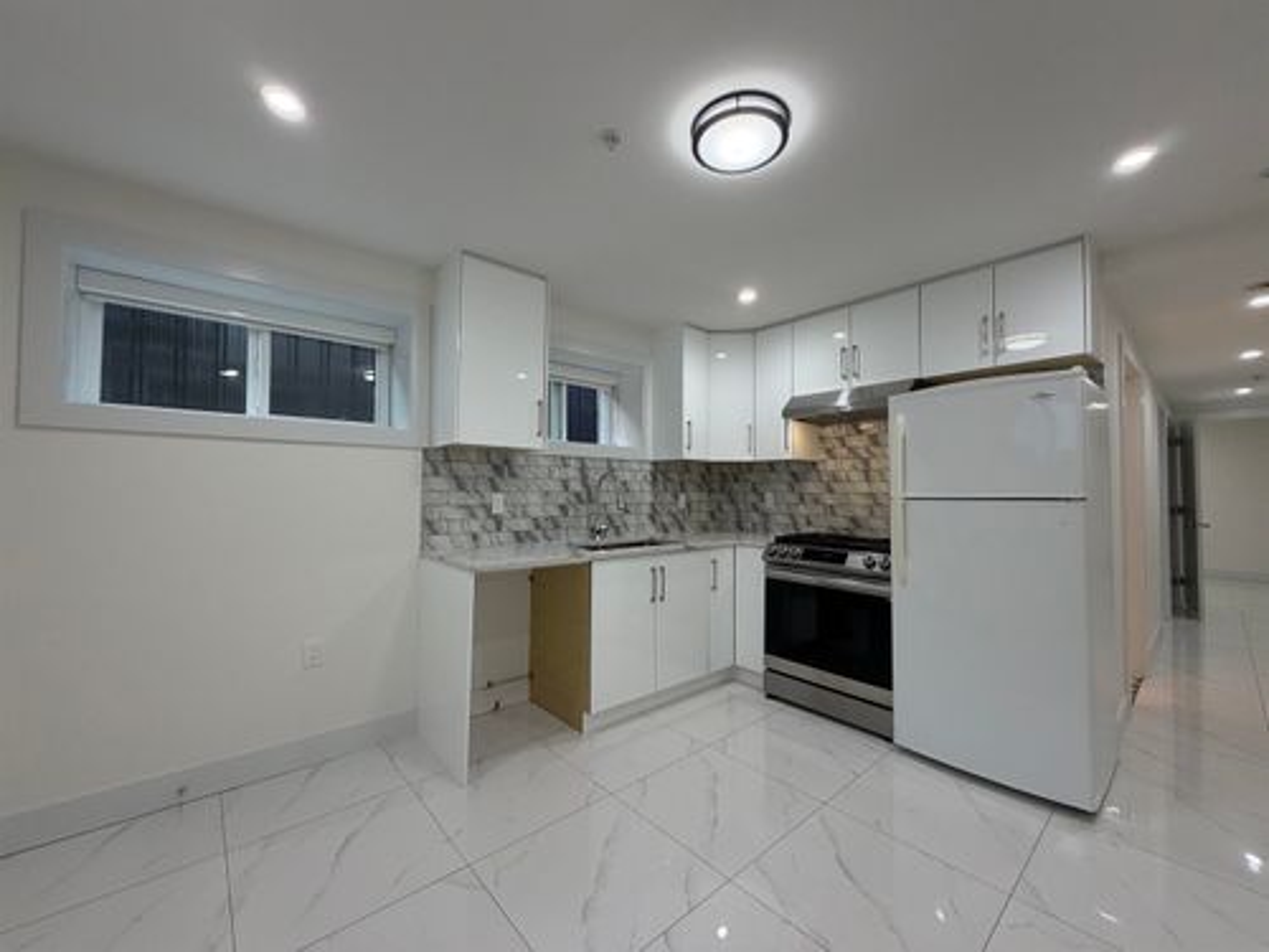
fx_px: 513
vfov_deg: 85.7
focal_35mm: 14
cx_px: 634
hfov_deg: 102.1
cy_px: 476
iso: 160
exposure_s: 1/120
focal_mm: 2.22
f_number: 2.2
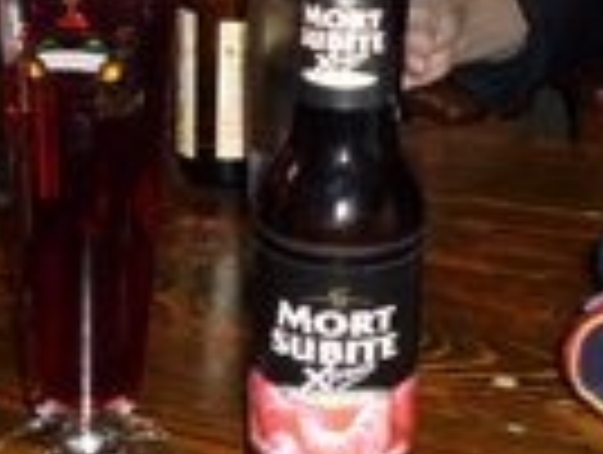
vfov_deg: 18.0
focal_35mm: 79
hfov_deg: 24.7
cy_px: -56
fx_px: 1379
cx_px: 313
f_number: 2.8
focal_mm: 4.4
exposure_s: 1/30
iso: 100
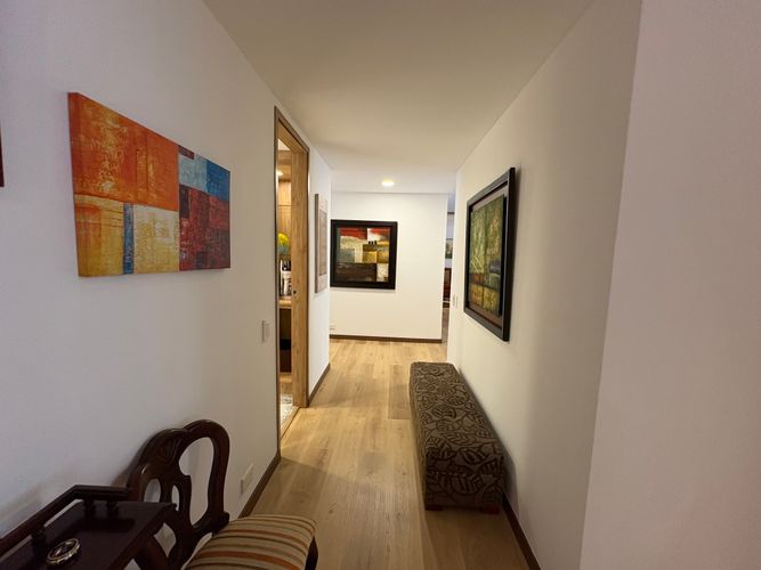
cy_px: 285
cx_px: 380
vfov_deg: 85.7
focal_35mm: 14
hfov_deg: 102.1
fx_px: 308
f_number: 2.2
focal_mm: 2.22
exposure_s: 1/60
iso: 250
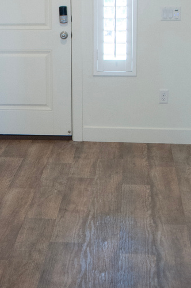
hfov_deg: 16.1
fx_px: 662
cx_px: 1
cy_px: 74
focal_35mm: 83
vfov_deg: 24.3
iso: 800
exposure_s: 1/60
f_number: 3.5
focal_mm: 18
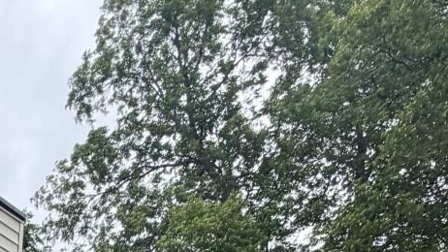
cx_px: -106
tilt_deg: -11.3
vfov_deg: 12.0
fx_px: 784
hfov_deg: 27.6
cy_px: 702
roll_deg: -0.2
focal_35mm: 66
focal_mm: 2.22
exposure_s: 1/770
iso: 20
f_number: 2.2
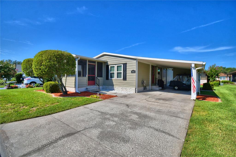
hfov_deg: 100.4
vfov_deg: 77.3
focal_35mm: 15
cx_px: 118
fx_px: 98
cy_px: 78
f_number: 4.5
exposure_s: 1/2000
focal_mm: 10
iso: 100
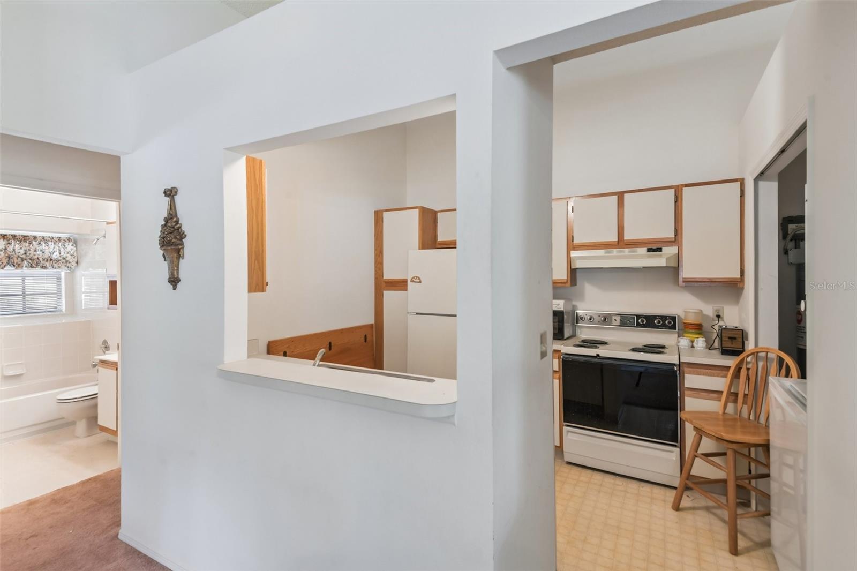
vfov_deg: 70.4
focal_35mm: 17
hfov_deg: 93.3
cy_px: 286
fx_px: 405
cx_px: 428
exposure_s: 1/5
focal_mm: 17
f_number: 8
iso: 400
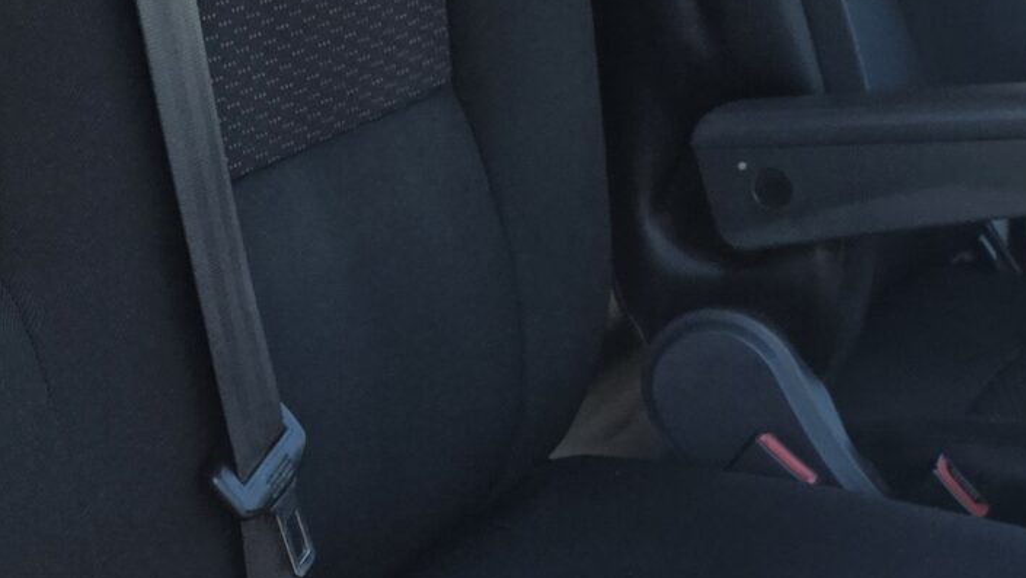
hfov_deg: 23.4
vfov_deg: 13.2
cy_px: 494
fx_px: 2476
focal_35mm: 91
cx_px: 627
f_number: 1.7
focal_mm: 6.25
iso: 80
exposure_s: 1/2551
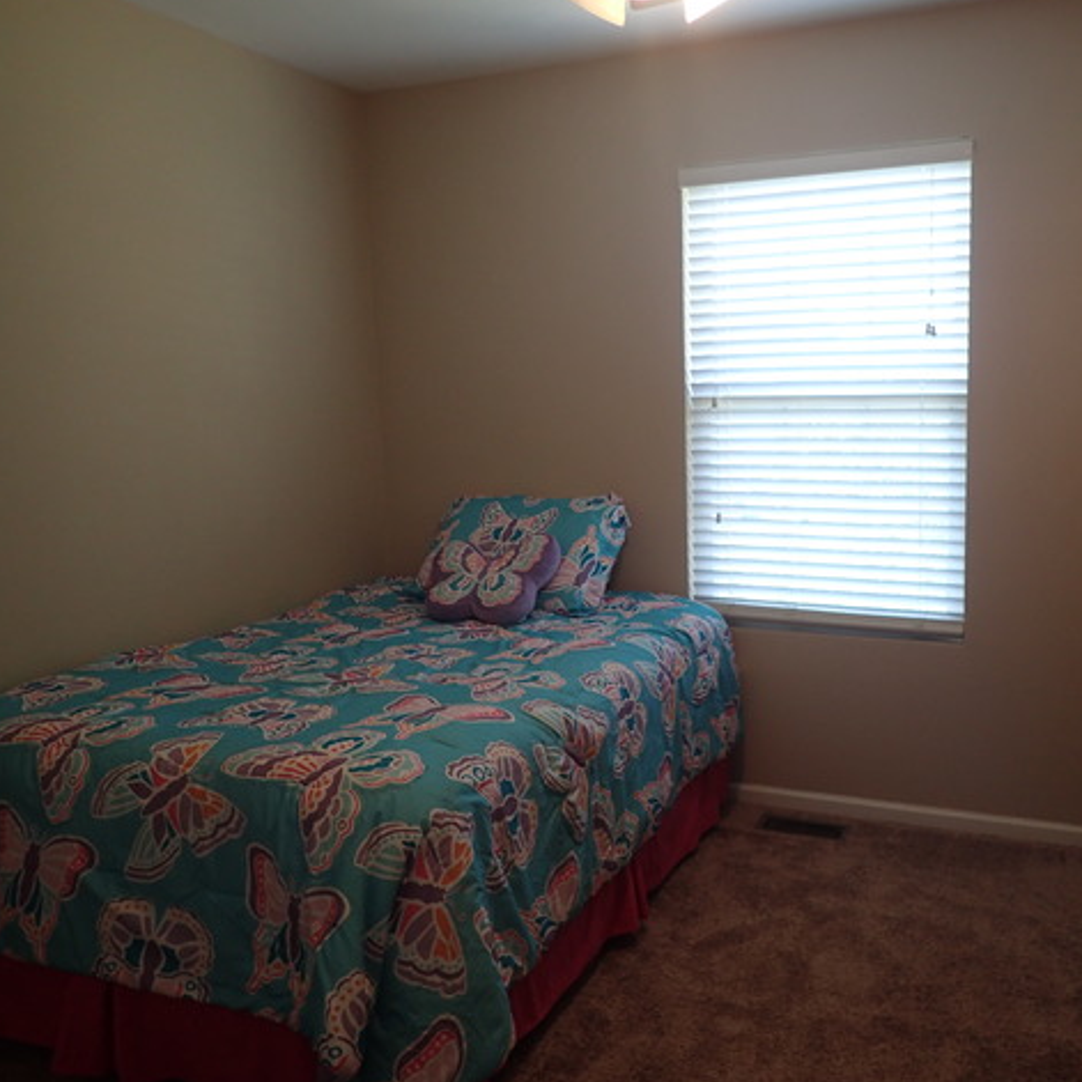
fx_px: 1061
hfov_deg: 53.8
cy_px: 535
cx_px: 625
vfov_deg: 54.0
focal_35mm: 30
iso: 125
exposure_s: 1/60
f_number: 2
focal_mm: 4.5
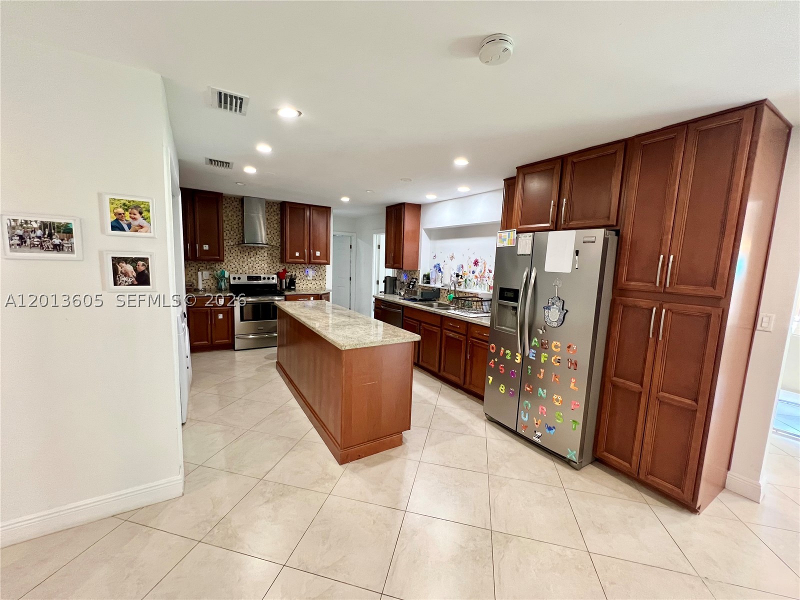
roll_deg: -2.3
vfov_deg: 89.9
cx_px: 400
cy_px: 300
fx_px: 300
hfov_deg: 106.2
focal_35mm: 13
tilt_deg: -8.0
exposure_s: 1/60
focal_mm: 1.57
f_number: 1.8
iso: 250
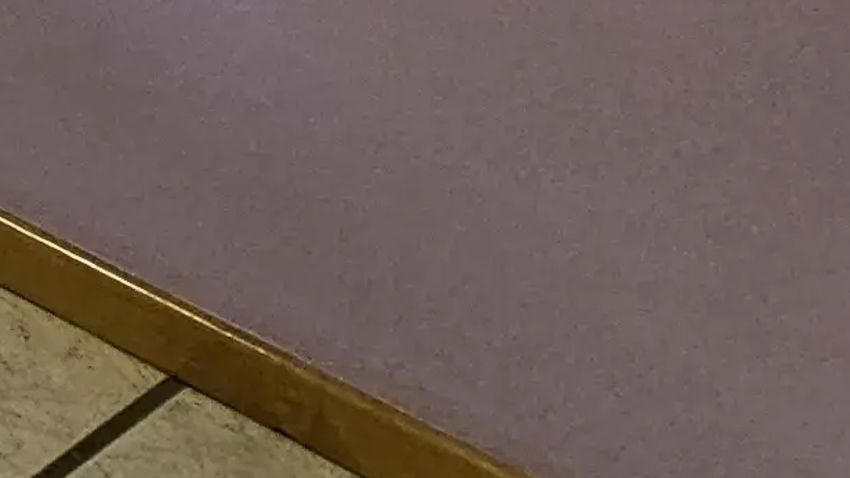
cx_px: -1762
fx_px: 2073
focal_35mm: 92
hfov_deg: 11.2
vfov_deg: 10.2
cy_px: -894
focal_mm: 2.2
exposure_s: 1/60
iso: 160
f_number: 2.2
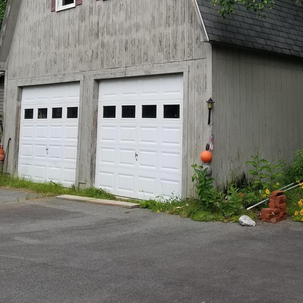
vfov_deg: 34.4
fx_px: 475
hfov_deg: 34.8
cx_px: 215
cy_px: 65
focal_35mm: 48
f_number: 1.7
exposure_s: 1/1040
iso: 50
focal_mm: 4.2
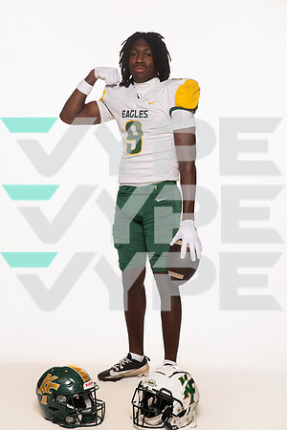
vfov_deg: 32.4
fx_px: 741
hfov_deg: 21.9
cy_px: 215
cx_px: 144
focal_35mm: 62
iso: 800
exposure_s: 1/320
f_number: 7.1
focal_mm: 62
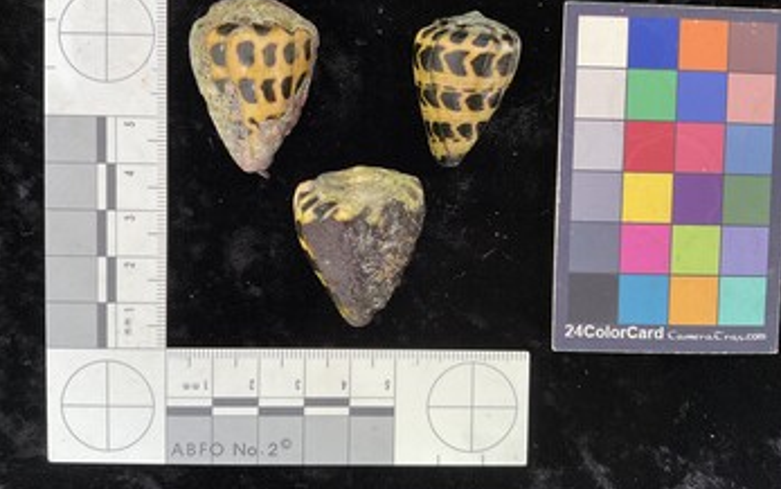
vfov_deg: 40.5
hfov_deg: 61.2
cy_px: 215
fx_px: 660
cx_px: 392
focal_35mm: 31
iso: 64
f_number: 1.8
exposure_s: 1/120
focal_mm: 3
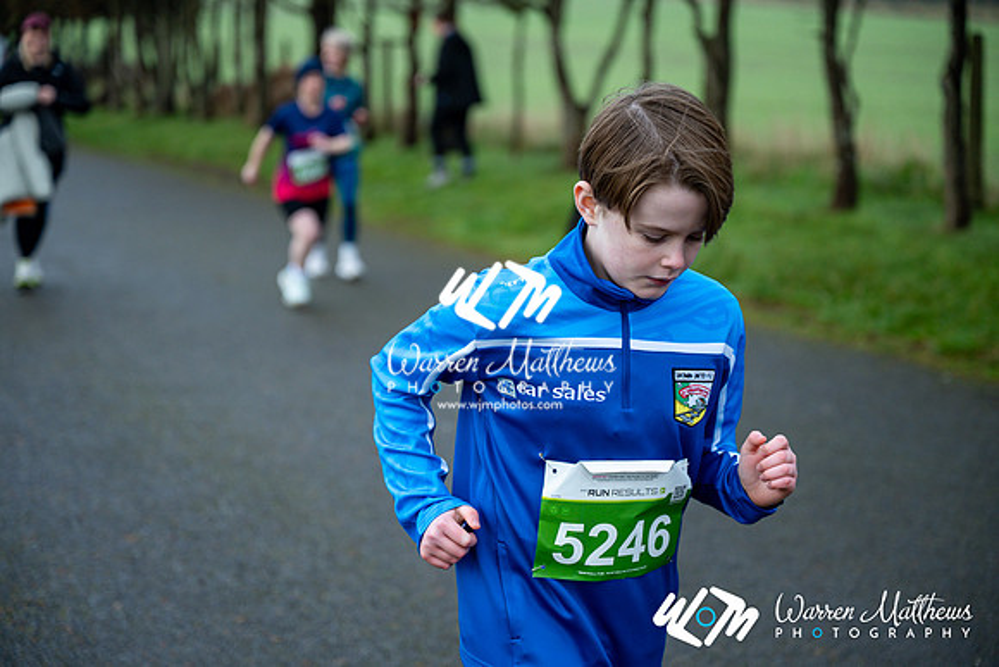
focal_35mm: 70
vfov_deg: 19.5
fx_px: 1943
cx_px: 500
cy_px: 334
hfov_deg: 28.8
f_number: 2.8
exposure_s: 1/1250
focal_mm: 70
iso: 560
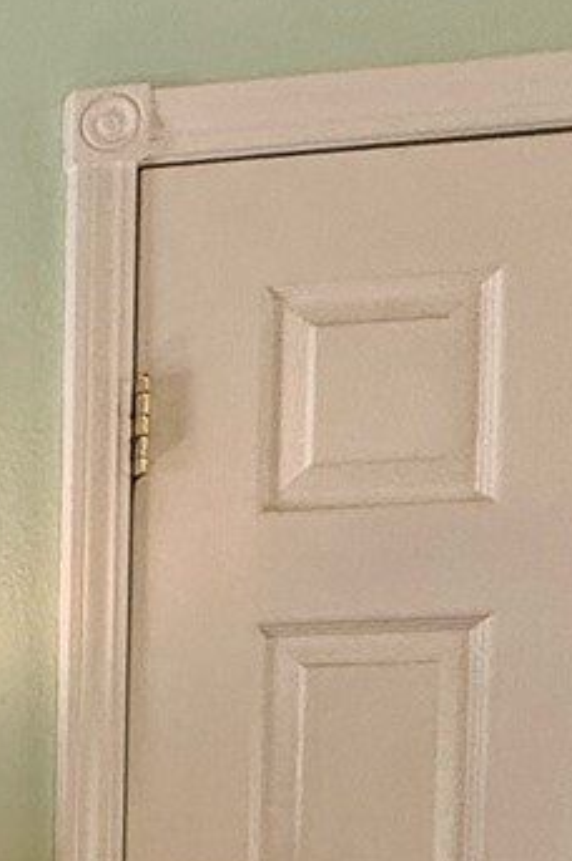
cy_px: 989
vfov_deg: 26.8
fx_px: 1624
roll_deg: +0.9
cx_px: -873
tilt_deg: -2.6
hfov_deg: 13.4
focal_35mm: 68
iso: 320
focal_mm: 2.22
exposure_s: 1/120
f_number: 2.2
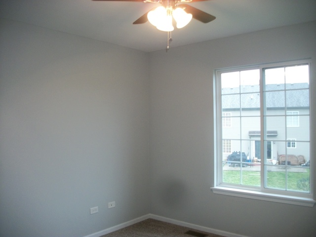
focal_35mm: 32
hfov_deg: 56.8
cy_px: 118
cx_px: 158
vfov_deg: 44.2
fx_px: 292
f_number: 2.9
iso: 160
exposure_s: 1/40
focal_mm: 5.7
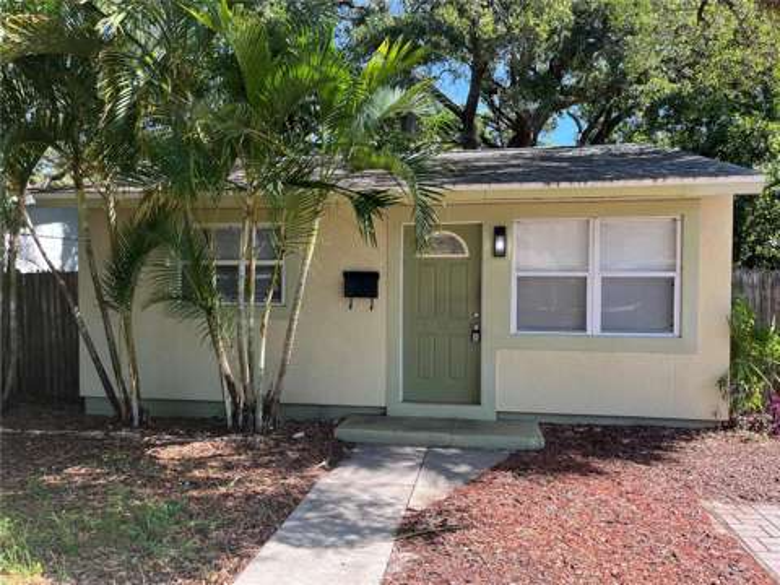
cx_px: 390
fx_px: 586
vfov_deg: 53.1
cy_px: 292
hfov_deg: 67.3
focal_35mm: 26
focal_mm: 5.1
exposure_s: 1/625
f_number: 1.6
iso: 50
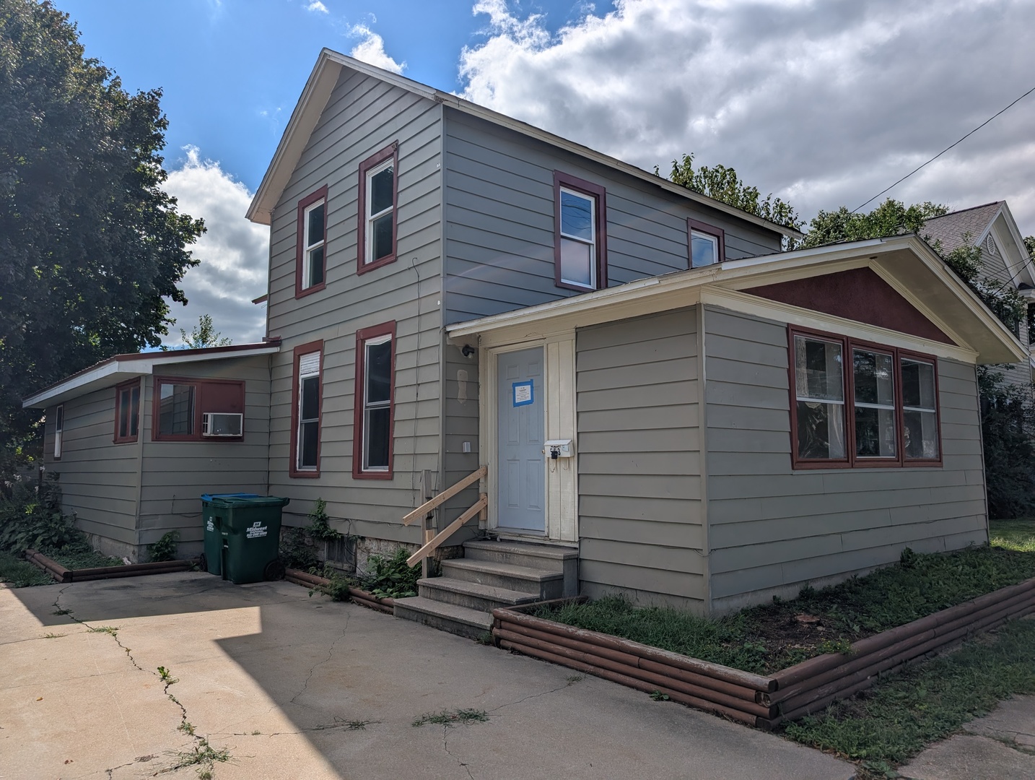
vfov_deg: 56.9
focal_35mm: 24
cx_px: 518
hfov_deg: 71.5
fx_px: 719
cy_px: 390
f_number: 1.68
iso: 21
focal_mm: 6.9
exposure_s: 1/2941
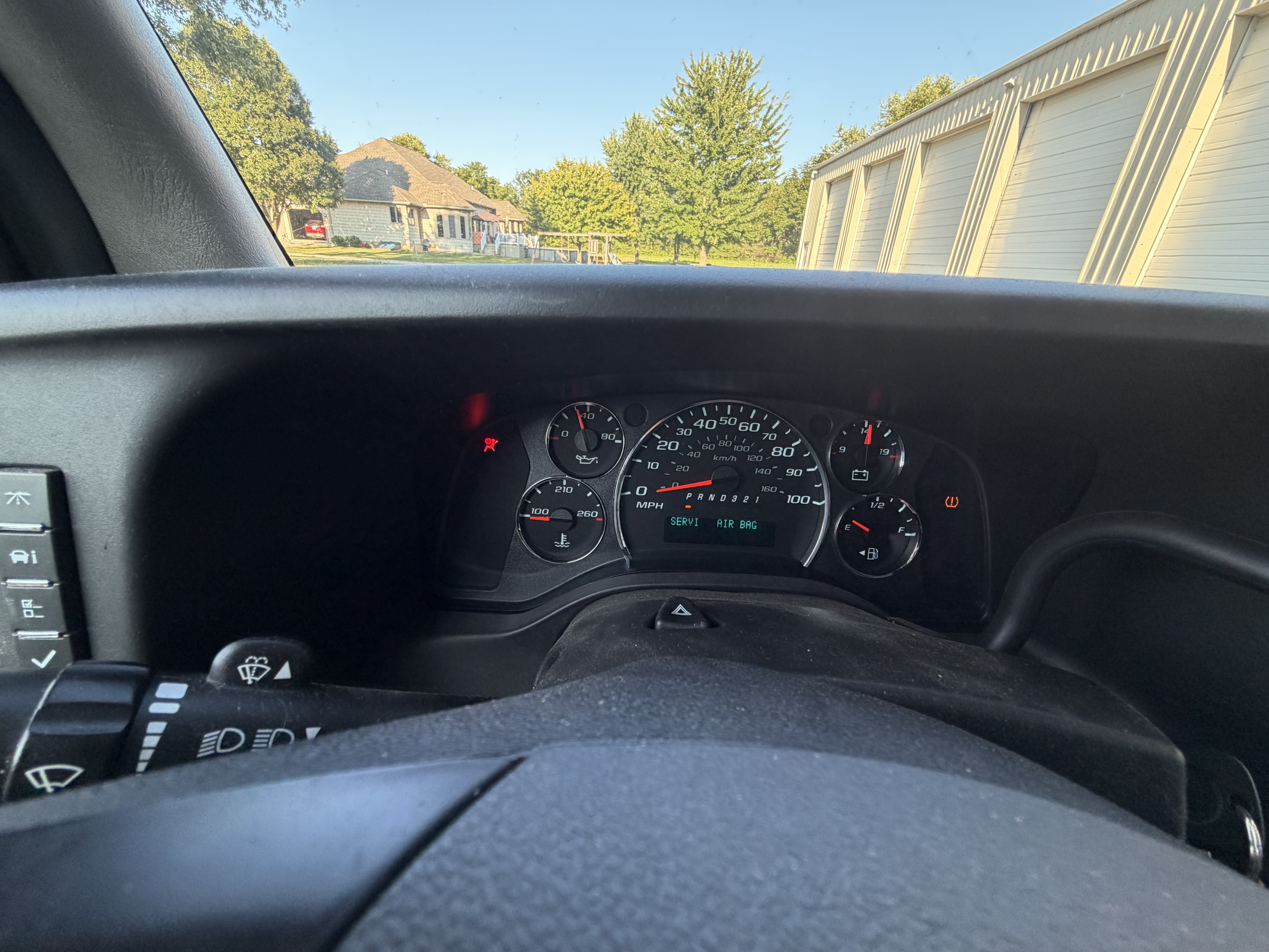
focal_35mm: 14
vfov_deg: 85.7
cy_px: 476
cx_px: 634
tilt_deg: -23.6
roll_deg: -2.6
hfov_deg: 102.1
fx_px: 513
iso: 100
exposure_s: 1/121
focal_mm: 2.22
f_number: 2.2
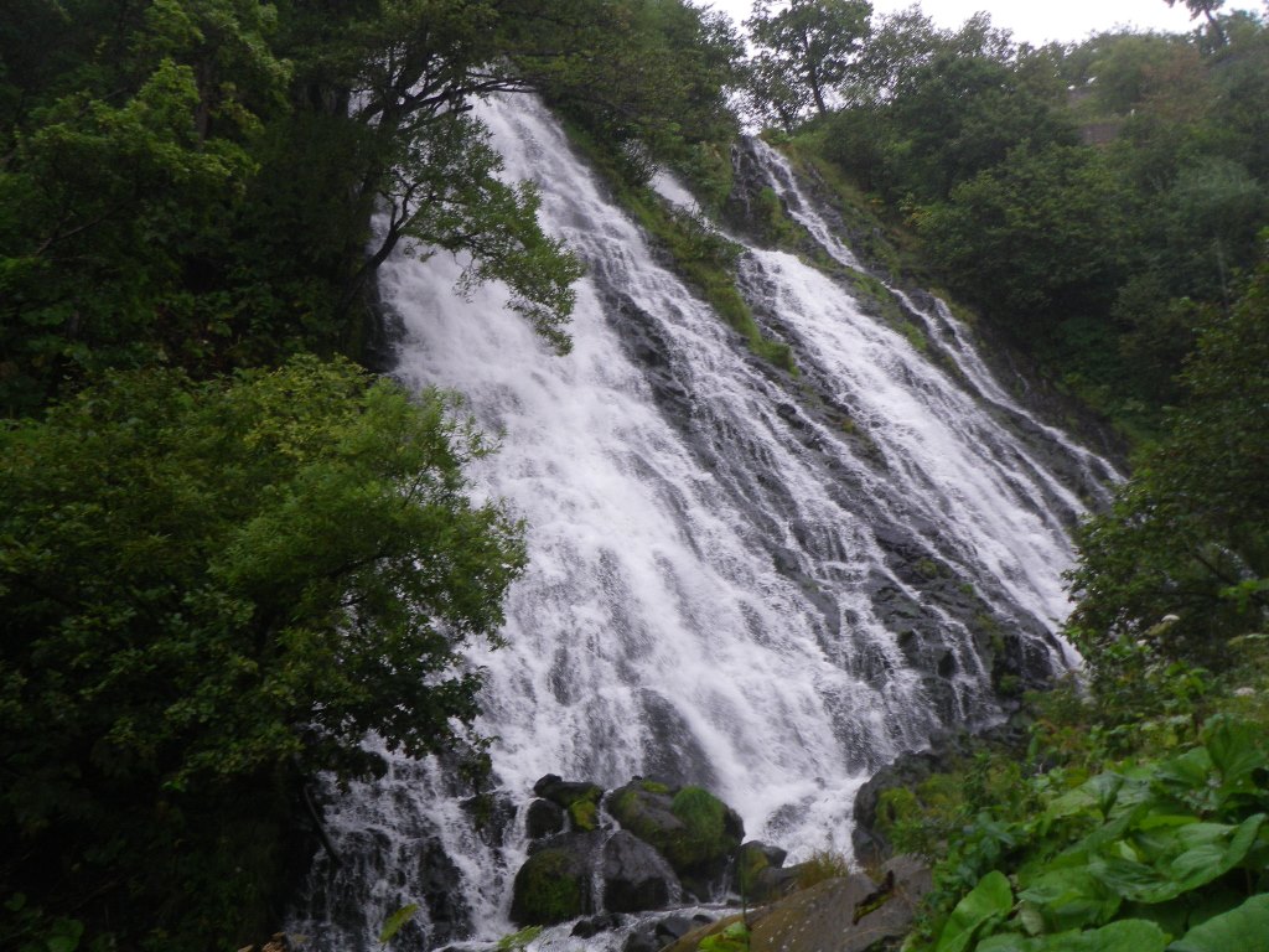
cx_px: 634
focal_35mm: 35
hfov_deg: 52.6
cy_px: 476
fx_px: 1283
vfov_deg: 40.7
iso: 64
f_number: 3.8
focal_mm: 6.2
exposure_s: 1/80
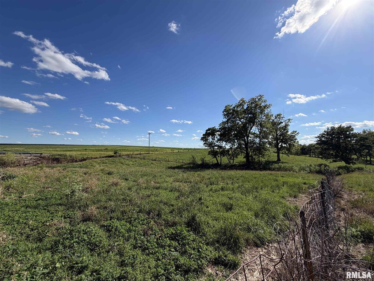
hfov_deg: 102.1
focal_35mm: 14
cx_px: 187
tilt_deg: +4.3
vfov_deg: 85.7
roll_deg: +0.3
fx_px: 151
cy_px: 140
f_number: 2.2
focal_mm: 2.22
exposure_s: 1/1105
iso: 20
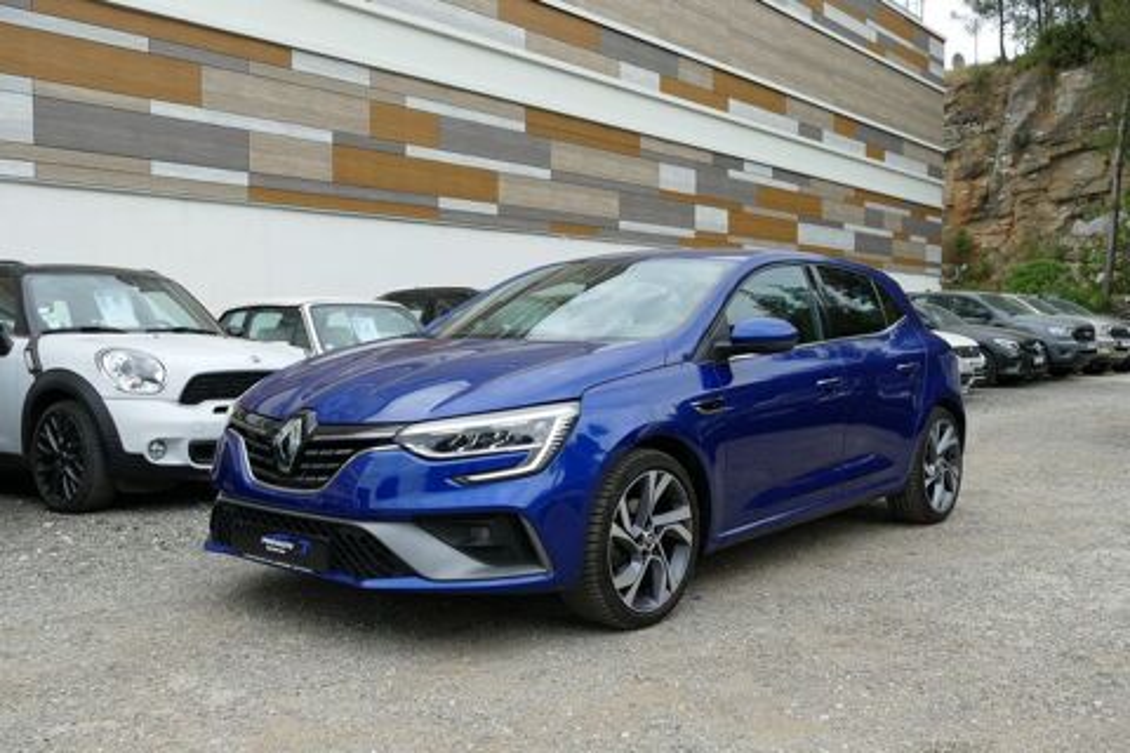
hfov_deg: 54.4
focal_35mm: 35
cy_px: 376
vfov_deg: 37.9
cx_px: 565
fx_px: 1099
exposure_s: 1/500
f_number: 3.1
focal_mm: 12.64
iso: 125
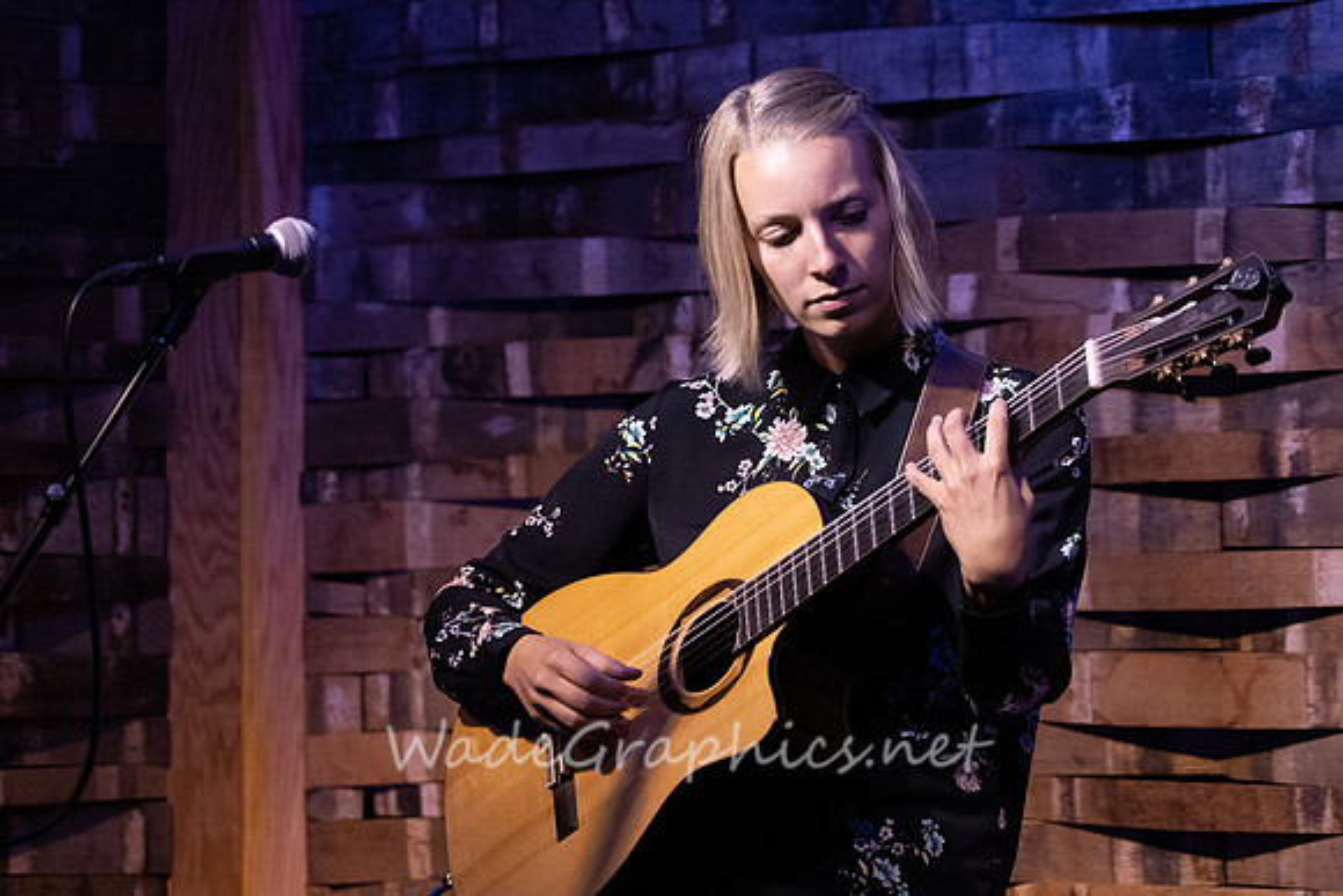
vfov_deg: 5.1
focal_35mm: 269
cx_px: 709
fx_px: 10032
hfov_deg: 7.7
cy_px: 420
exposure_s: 1/125
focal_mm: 240
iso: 6400
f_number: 6.3
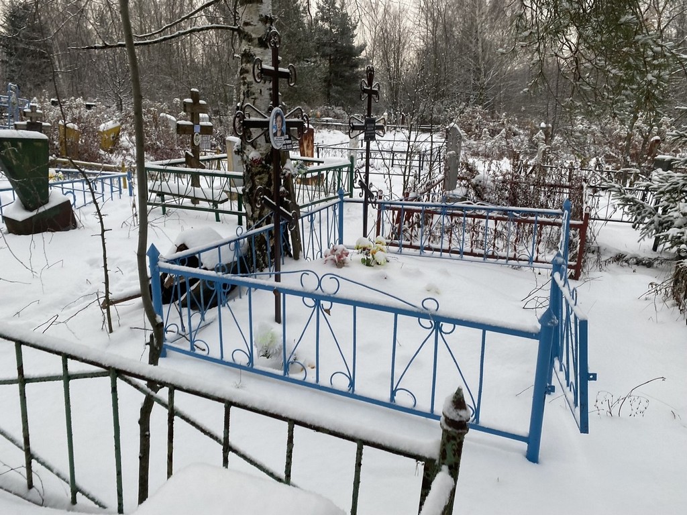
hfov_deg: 67.3
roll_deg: +1.3
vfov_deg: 53.1
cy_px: 258
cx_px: 344
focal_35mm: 26
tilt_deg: -15.3
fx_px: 516
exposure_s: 1/122
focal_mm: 4.25
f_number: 1.8
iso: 40
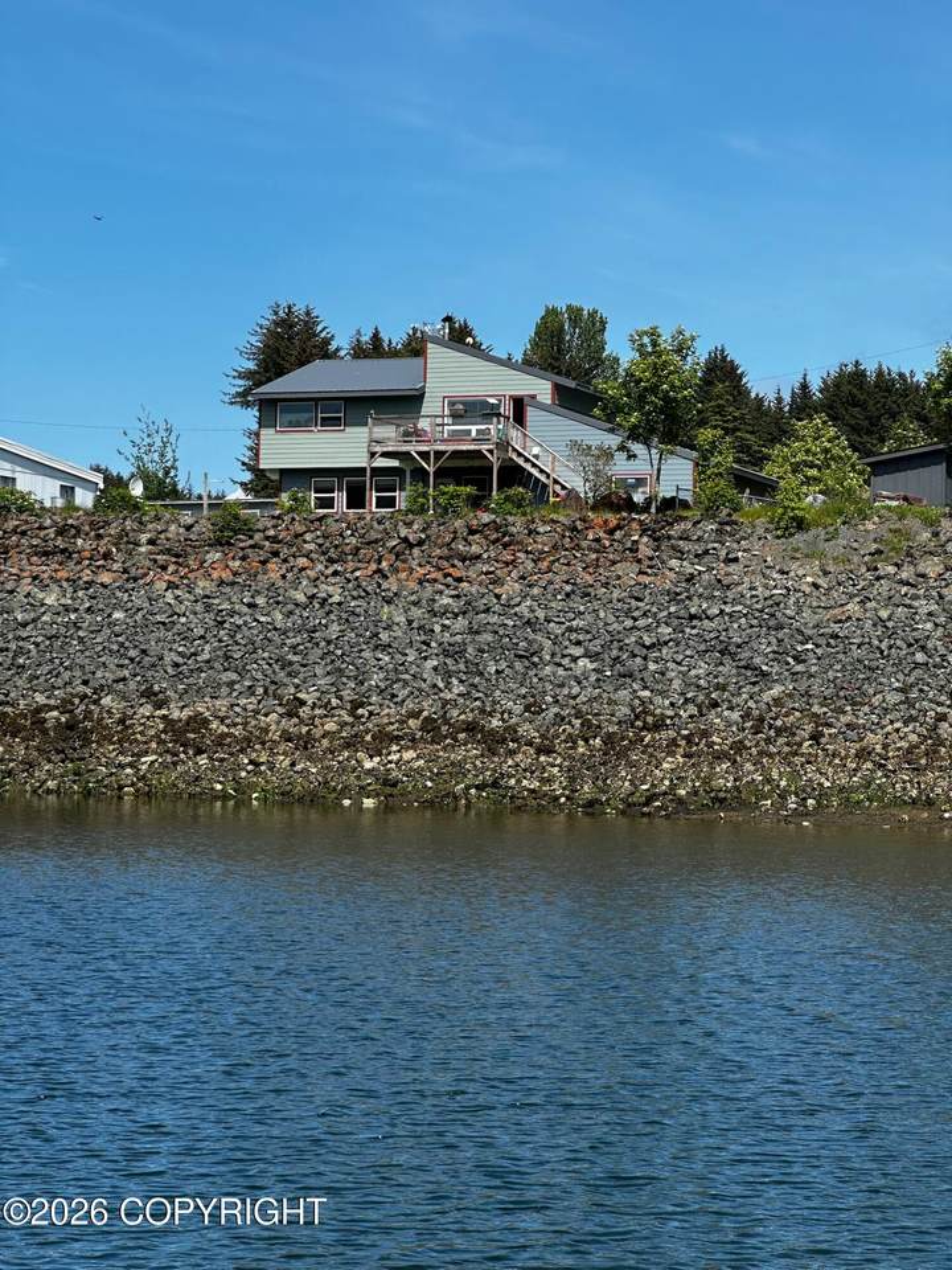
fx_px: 2824
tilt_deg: +1.8
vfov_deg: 25.3
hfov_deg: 19.1
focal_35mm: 77
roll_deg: -1.6
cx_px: 476
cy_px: 635
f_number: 2.8
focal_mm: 9
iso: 32
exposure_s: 1/605
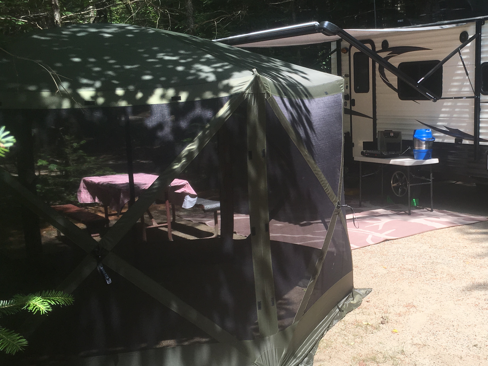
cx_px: 384
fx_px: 663
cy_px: 198
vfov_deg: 30.9
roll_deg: +1.7
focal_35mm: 47
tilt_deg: -8.9
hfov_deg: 39.0
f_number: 2.2
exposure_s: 1/777
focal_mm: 4.15
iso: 25
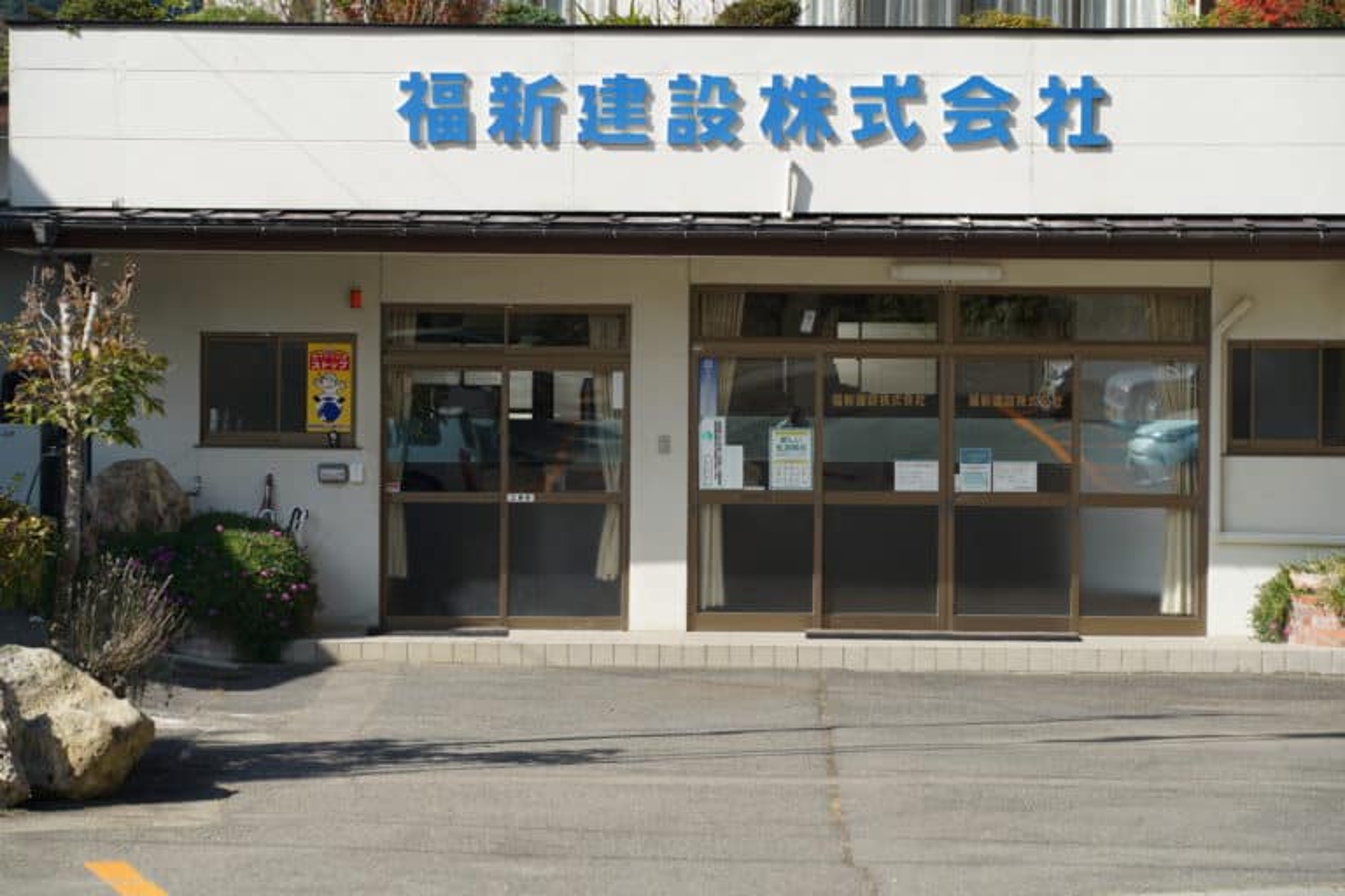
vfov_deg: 10.5
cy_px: 448
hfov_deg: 15.8
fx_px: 4857
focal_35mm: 130
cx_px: 672
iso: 100
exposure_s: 1/60
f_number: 6.3
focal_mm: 130
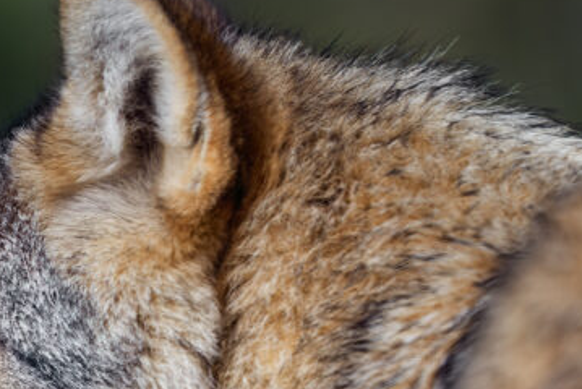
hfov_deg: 2.3
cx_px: 188
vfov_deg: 1.5
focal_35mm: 912
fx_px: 14755
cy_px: 425
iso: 160
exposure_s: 1/1250
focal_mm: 320
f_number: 4
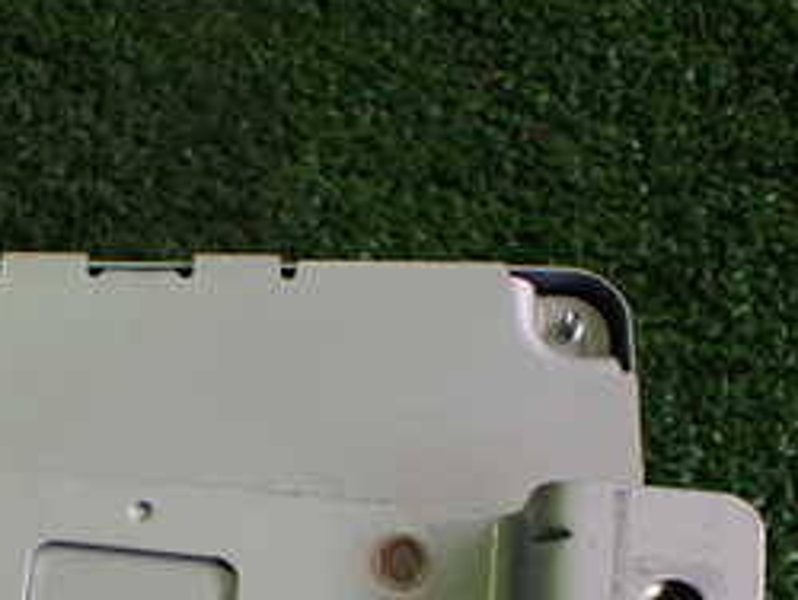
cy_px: 680
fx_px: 1661
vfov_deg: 19.5
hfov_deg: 26.4
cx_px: 128
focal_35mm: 72
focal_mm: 5.4
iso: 250
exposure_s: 1/125
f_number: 2.3
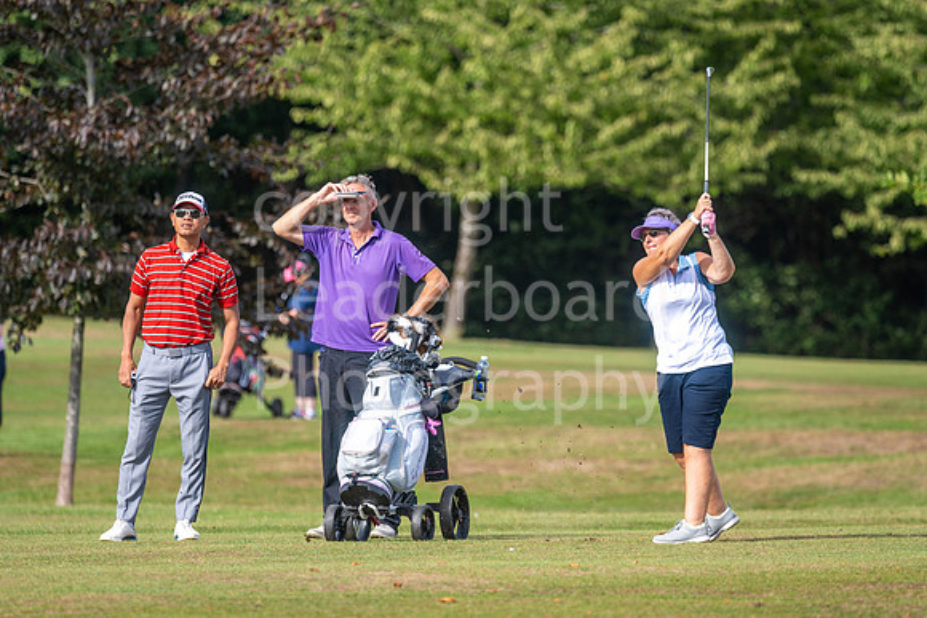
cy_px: 309
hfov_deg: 4.6
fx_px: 11590
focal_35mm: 450
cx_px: 464
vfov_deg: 3.1
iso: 100
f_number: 4.5
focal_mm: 300
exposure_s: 1/500
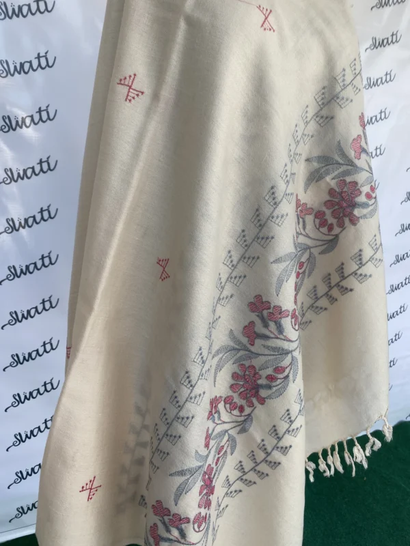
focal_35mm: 26
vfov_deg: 67.3
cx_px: 205
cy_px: 273
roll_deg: -2.9
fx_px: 411
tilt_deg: -12.6
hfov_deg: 53.1
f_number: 1.8
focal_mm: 4.25
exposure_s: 1/508
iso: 32
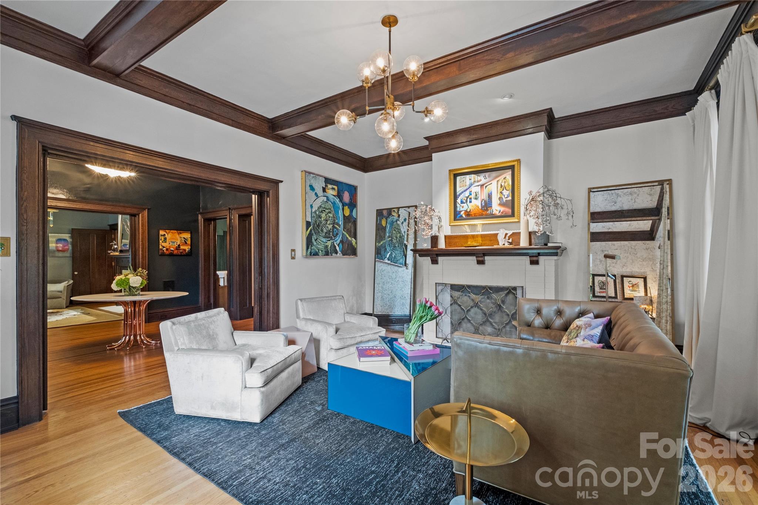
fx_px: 316
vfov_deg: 77.3
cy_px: 252
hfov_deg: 100.4
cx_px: 379
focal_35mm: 15
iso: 1250
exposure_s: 1/3
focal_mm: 10
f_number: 7.1
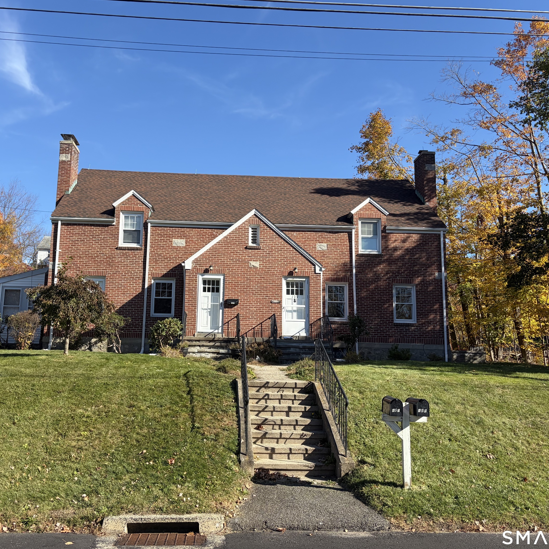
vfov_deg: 52.5
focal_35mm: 31
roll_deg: -0.3
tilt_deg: +11.1
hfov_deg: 52.4
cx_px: 242
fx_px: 556
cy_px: 272
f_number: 1.6
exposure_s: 1/1848
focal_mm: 5.96
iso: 50
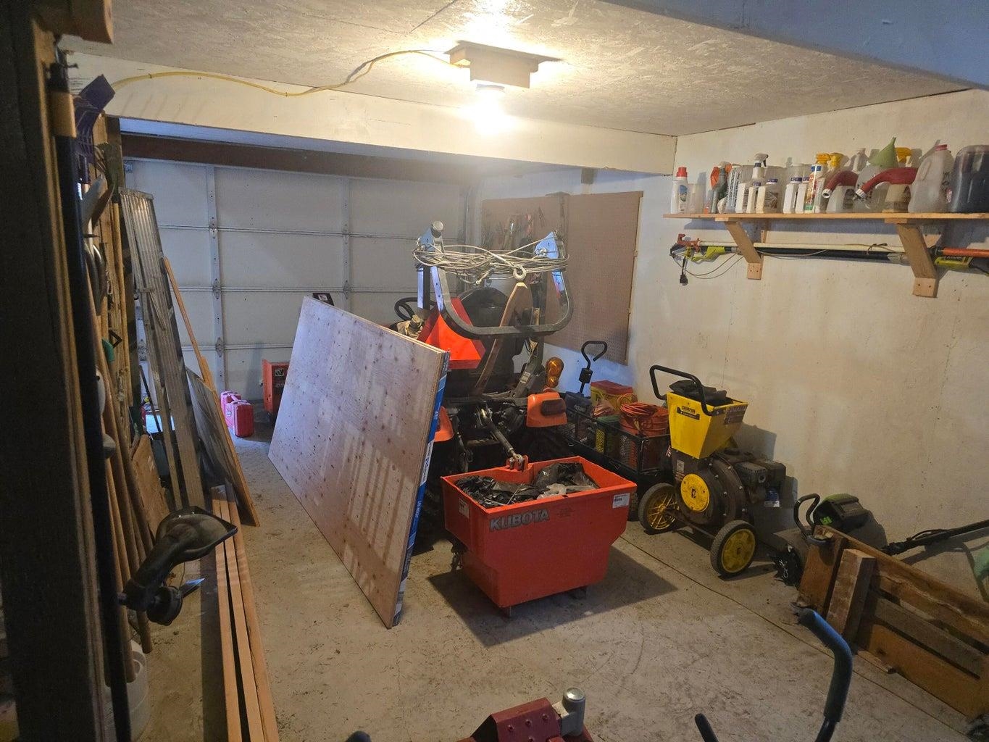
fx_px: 657
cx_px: 494
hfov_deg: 73.9
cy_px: 371
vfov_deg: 58.9
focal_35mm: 23
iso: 640
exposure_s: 1/60
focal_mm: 6.3
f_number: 1.7
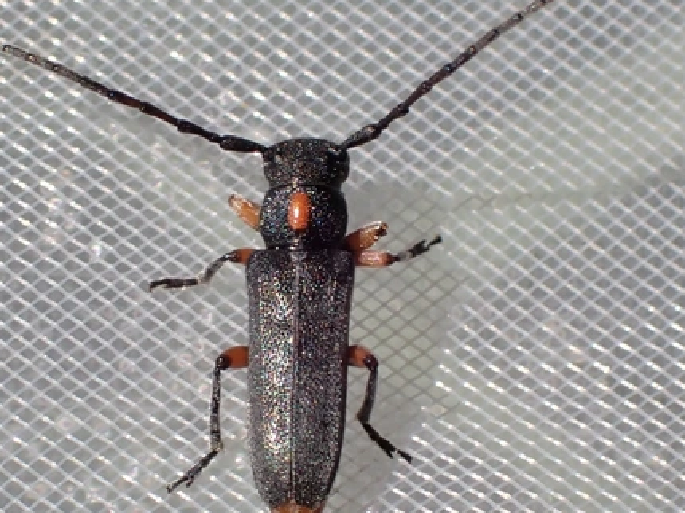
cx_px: 280
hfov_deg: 13.3
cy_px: 296
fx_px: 2947
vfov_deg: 9.9
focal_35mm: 149
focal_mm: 18
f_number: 6.3
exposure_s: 1/320
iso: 100
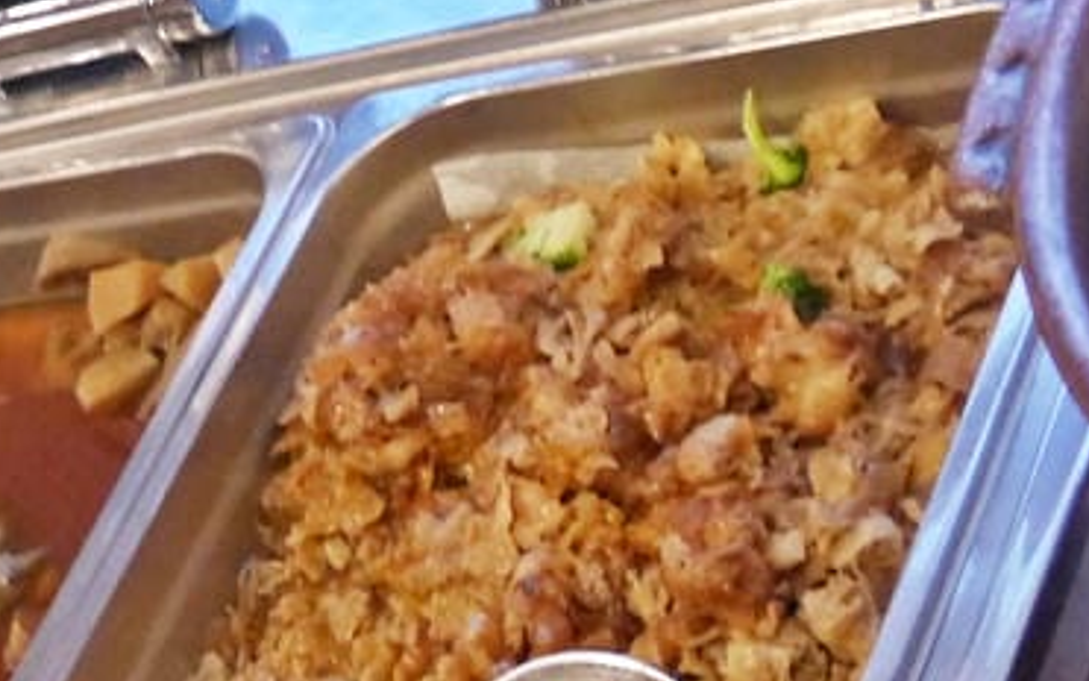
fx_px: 2850
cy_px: 552
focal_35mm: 96
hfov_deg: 19.8
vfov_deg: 13.6
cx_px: -352
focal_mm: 14
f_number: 3.5
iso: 1250
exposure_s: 1/125
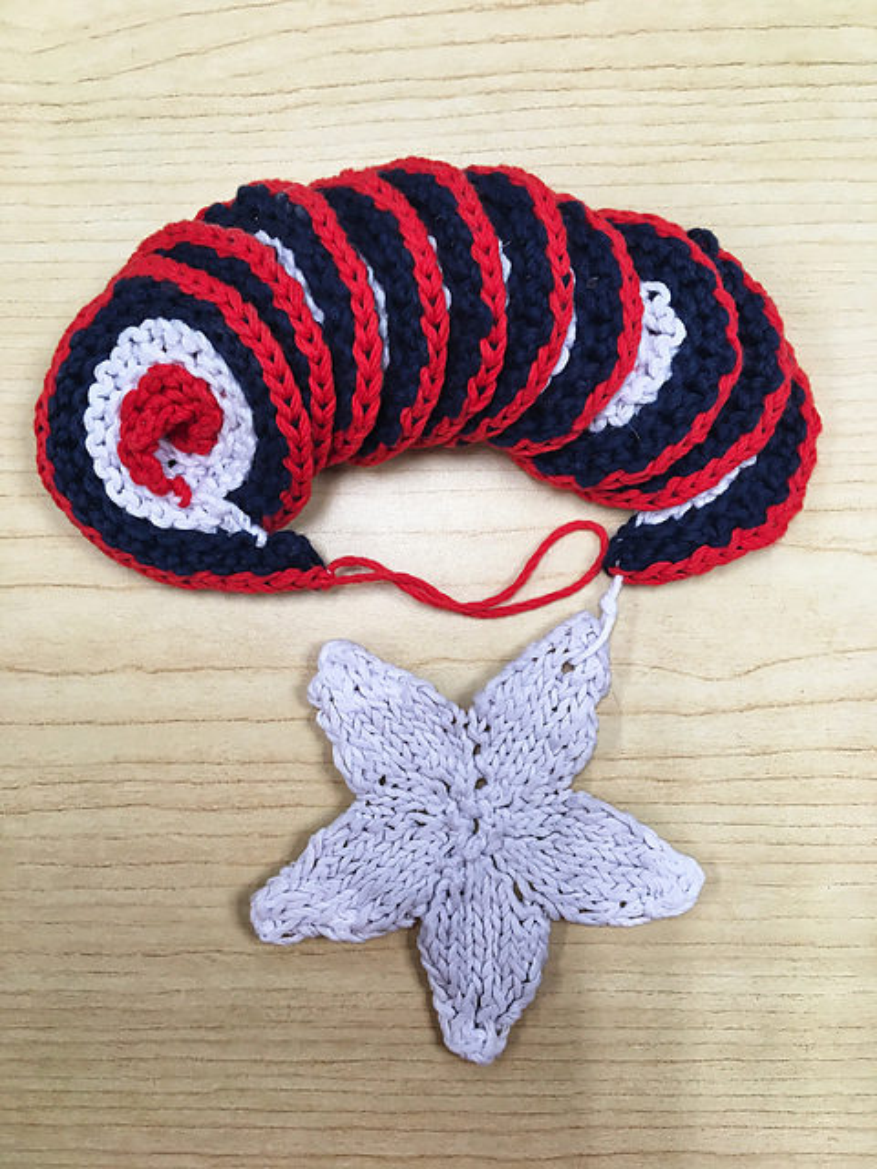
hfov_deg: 48.2
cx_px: 438
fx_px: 980
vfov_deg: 61.7
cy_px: 584
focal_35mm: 29
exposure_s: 1/30
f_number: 2.2
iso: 25
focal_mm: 4.15
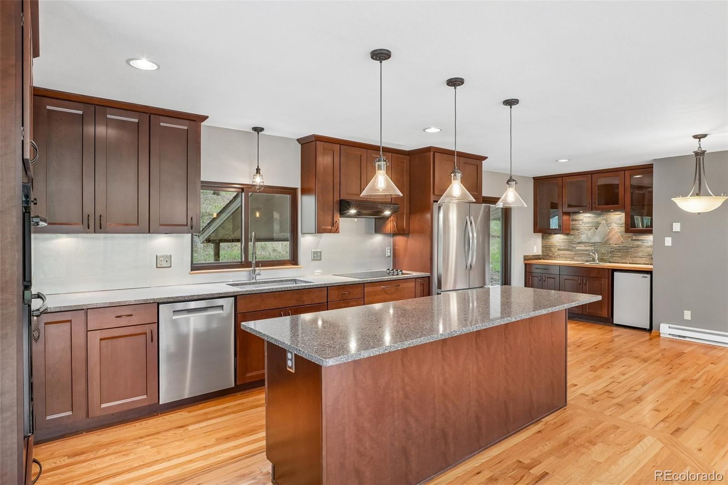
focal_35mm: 20
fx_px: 394
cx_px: 364
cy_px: 242
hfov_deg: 85.4
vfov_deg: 63.2
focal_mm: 13
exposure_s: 1/8
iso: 500
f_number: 8
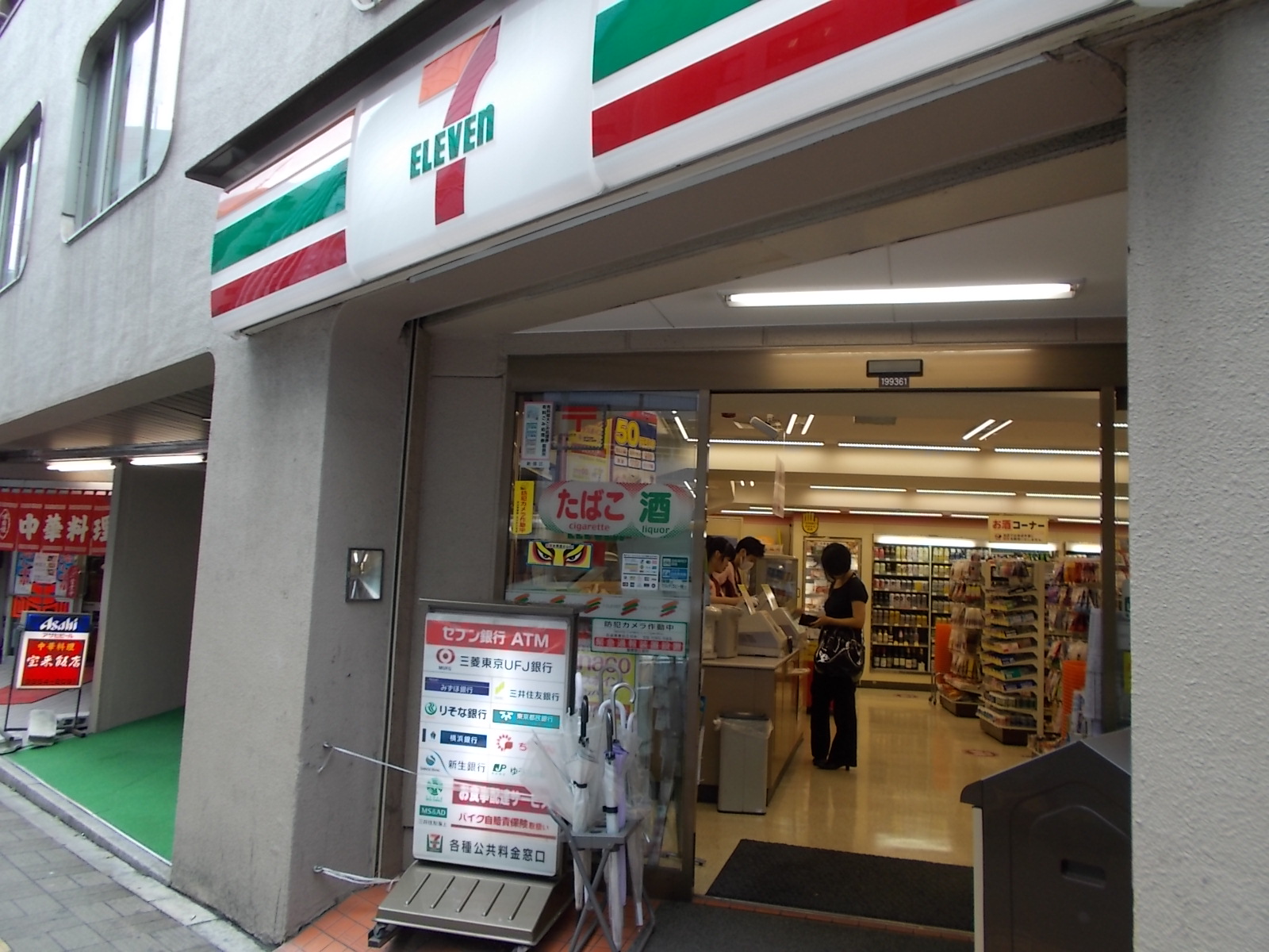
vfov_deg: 53.1
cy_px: 476
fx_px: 953
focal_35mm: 26
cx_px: 634
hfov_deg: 67.3
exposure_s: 1/40
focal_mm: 4.6
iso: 80
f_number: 3.2
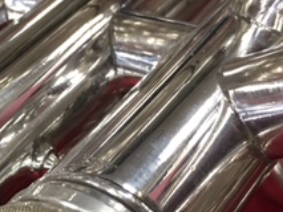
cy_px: 180
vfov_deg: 16.8
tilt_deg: -42.9
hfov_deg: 21.0
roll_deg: +24.5
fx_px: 712
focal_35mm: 87
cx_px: -53
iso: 125
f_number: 2.2
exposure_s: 1/33
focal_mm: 4.15
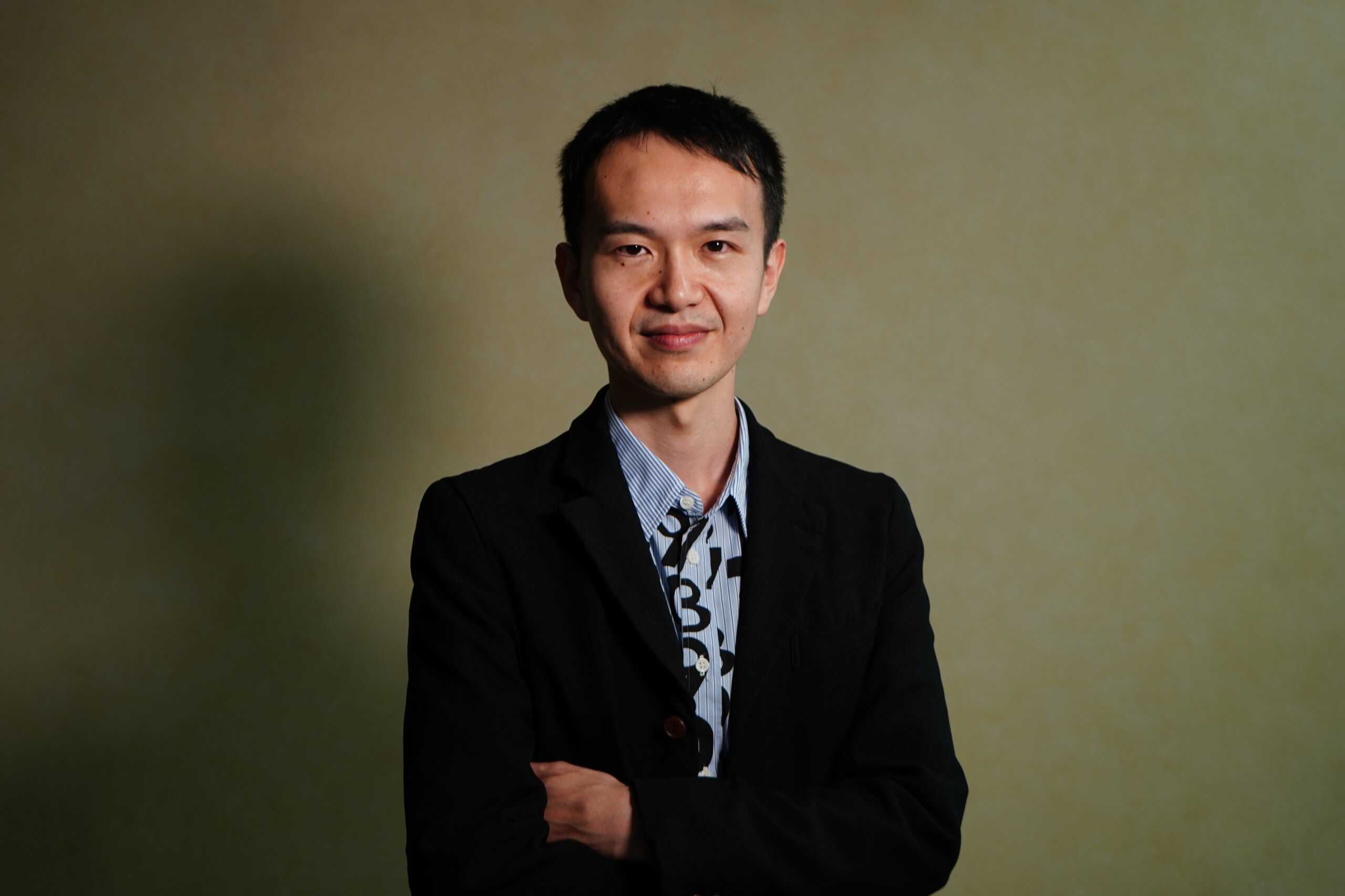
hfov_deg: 46.4
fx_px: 1569
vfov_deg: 31.9
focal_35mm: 42
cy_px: 448
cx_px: 672
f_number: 4.5
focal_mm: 42
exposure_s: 1/60
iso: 320
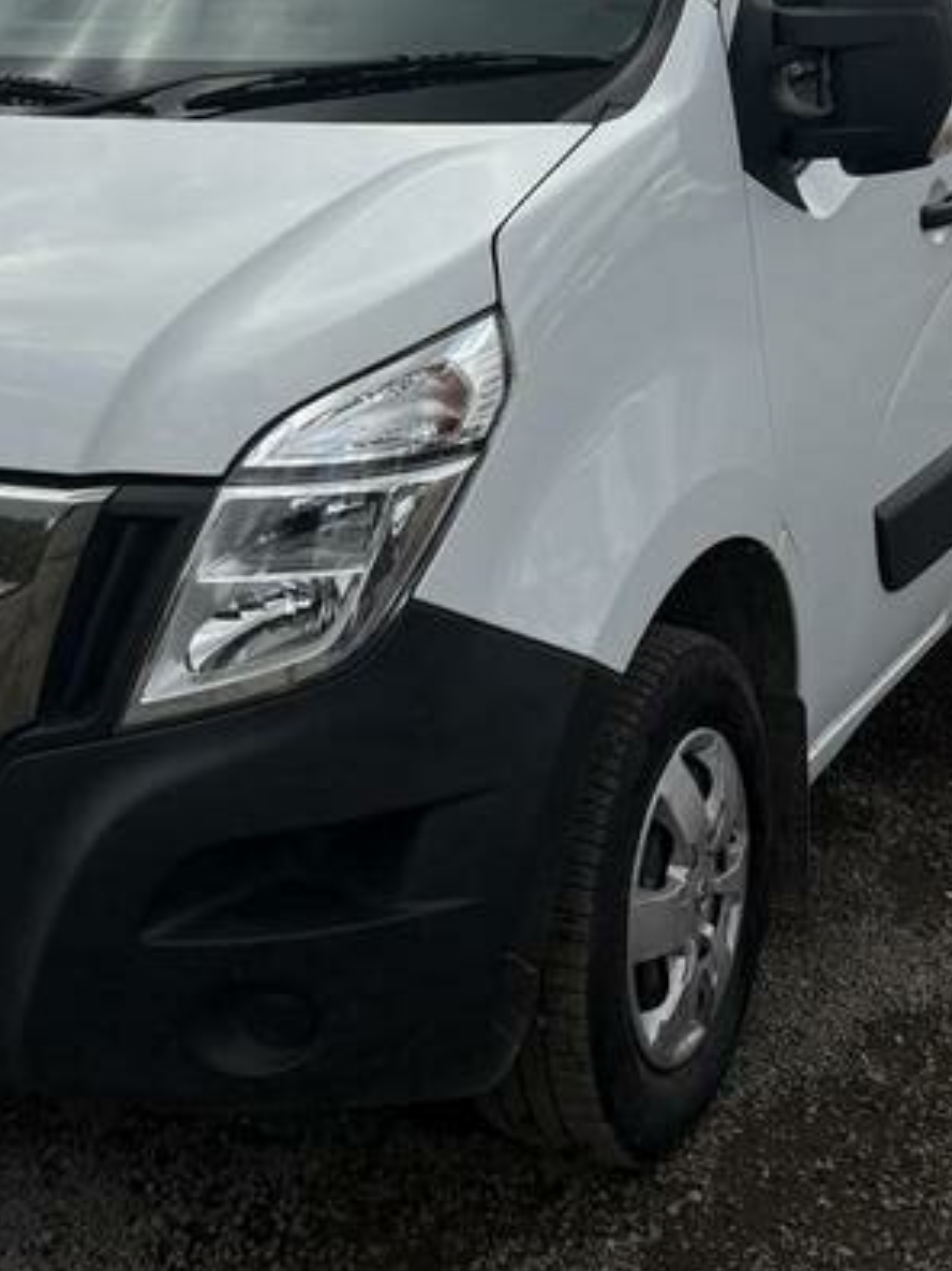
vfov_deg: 30.5
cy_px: 16
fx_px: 2165
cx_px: 408
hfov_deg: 24.8
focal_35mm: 59
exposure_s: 1/3623
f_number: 1.6
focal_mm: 5.96
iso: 50
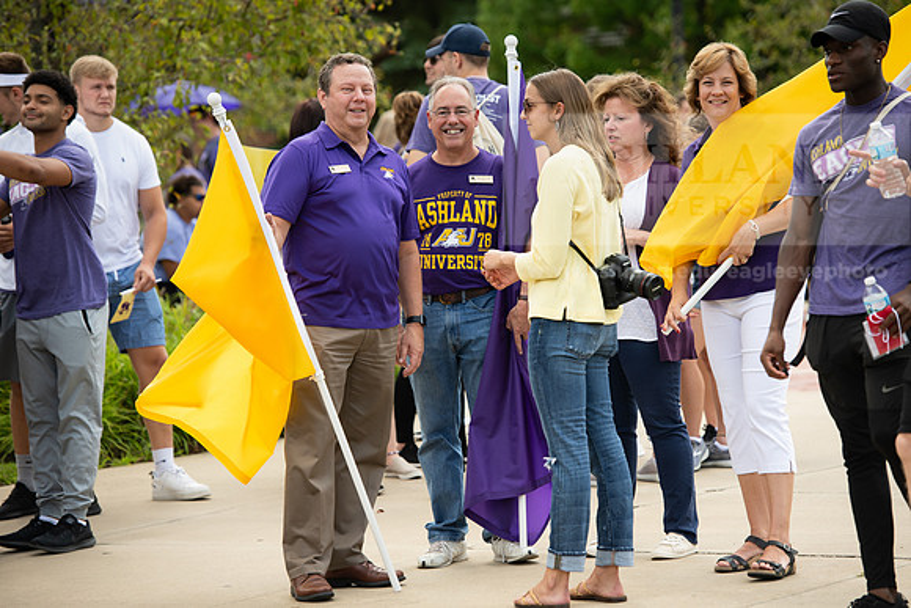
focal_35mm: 150
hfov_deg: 13.7
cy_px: 304
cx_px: 456
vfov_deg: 9.2
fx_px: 3797
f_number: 4.5
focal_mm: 150
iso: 320
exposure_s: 1/500
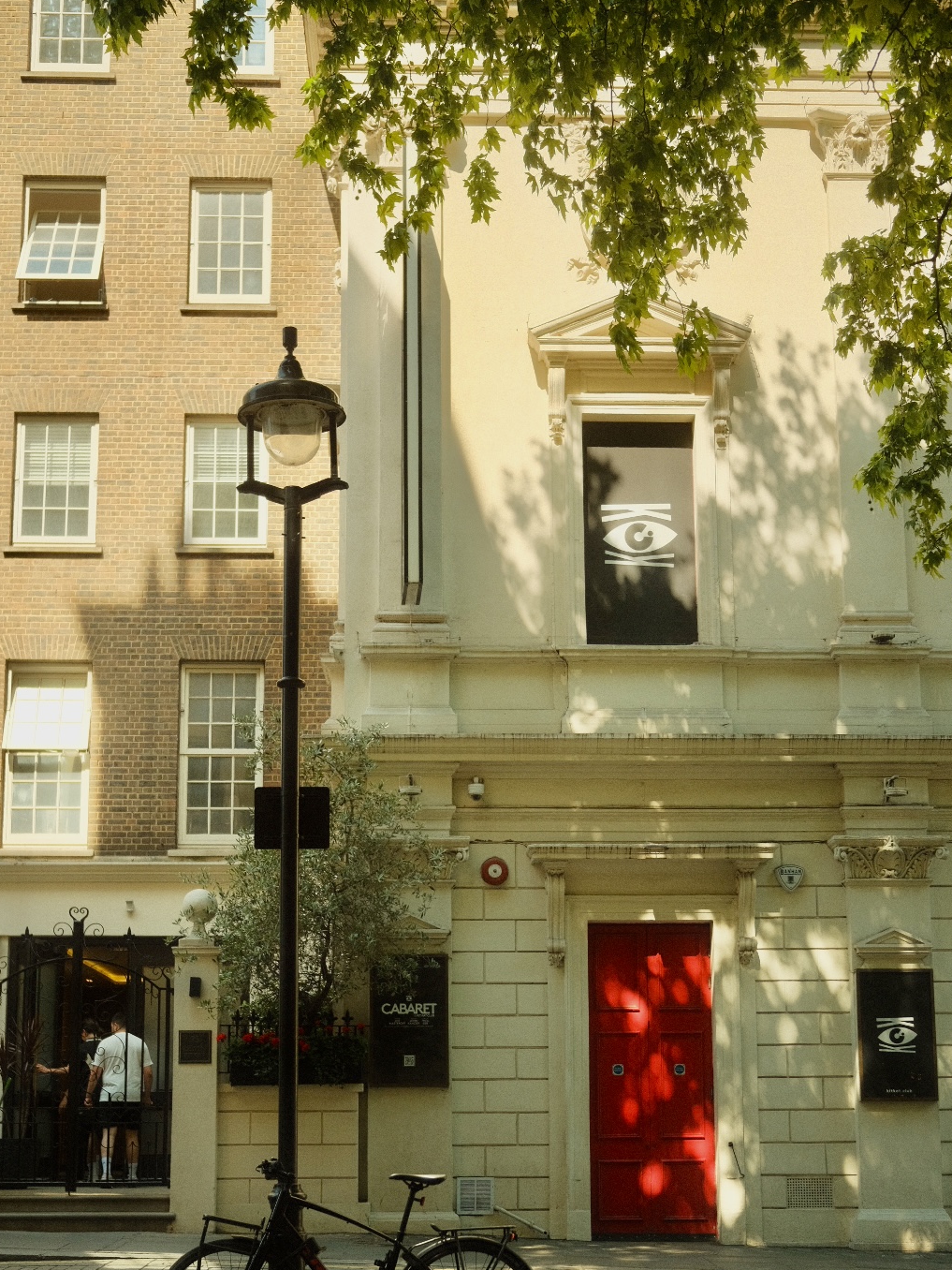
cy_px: 770
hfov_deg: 29.7
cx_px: 457
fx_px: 1797
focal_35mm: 49
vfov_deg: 38.7
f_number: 2.8
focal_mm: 27
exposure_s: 1/2200
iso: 640
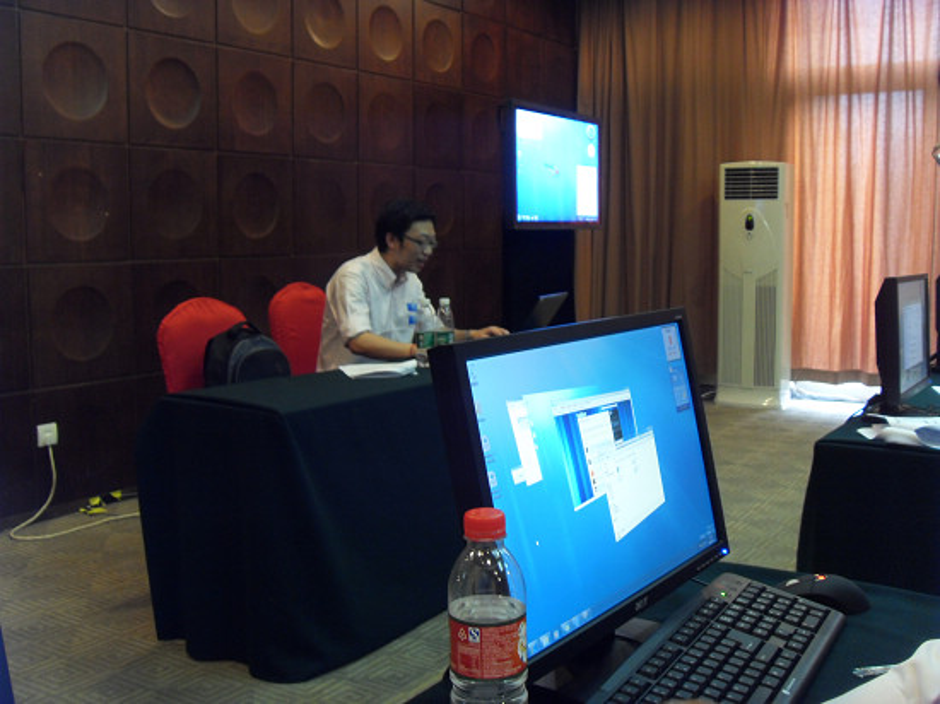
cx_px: 470
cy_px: 352
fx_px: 1059
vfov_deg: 36.8
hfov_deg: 47.9
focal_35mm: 39
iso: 200
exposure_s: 1/6
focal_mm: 6.6
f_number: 3.5
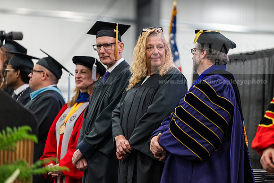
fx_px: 1370
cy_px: 92
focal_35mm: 180
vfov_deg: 7.6
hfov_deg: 11.4
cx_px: 137
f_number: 3.2
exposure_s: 1/200
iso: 2500
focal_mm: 180
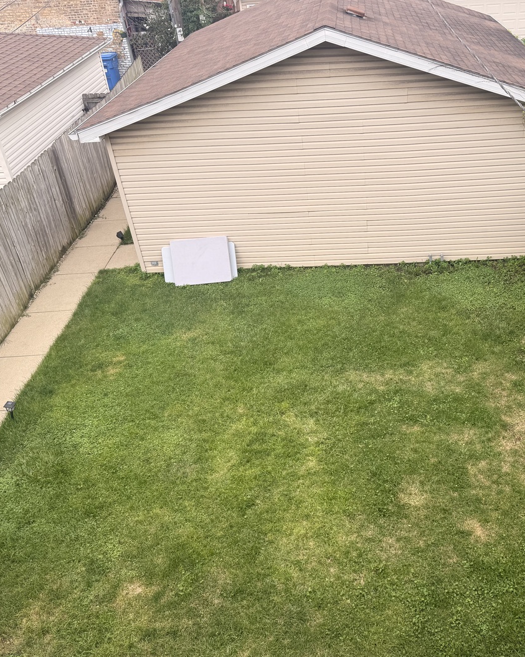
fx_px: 622
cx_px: 345
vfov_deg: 55.7
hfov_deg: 45.2
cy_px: 325
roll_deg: +3.3
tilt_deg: -34.6
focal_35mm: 32
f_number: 1.78
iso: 64
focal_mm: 6.76
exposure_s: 1/288
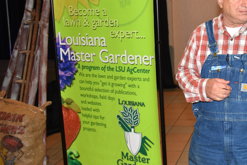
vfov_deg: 21.2
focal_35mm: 64
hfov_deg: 29.7
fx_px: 439
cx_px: 234
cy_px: 71
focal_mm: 22
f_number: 5
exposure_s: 1/60
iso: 200
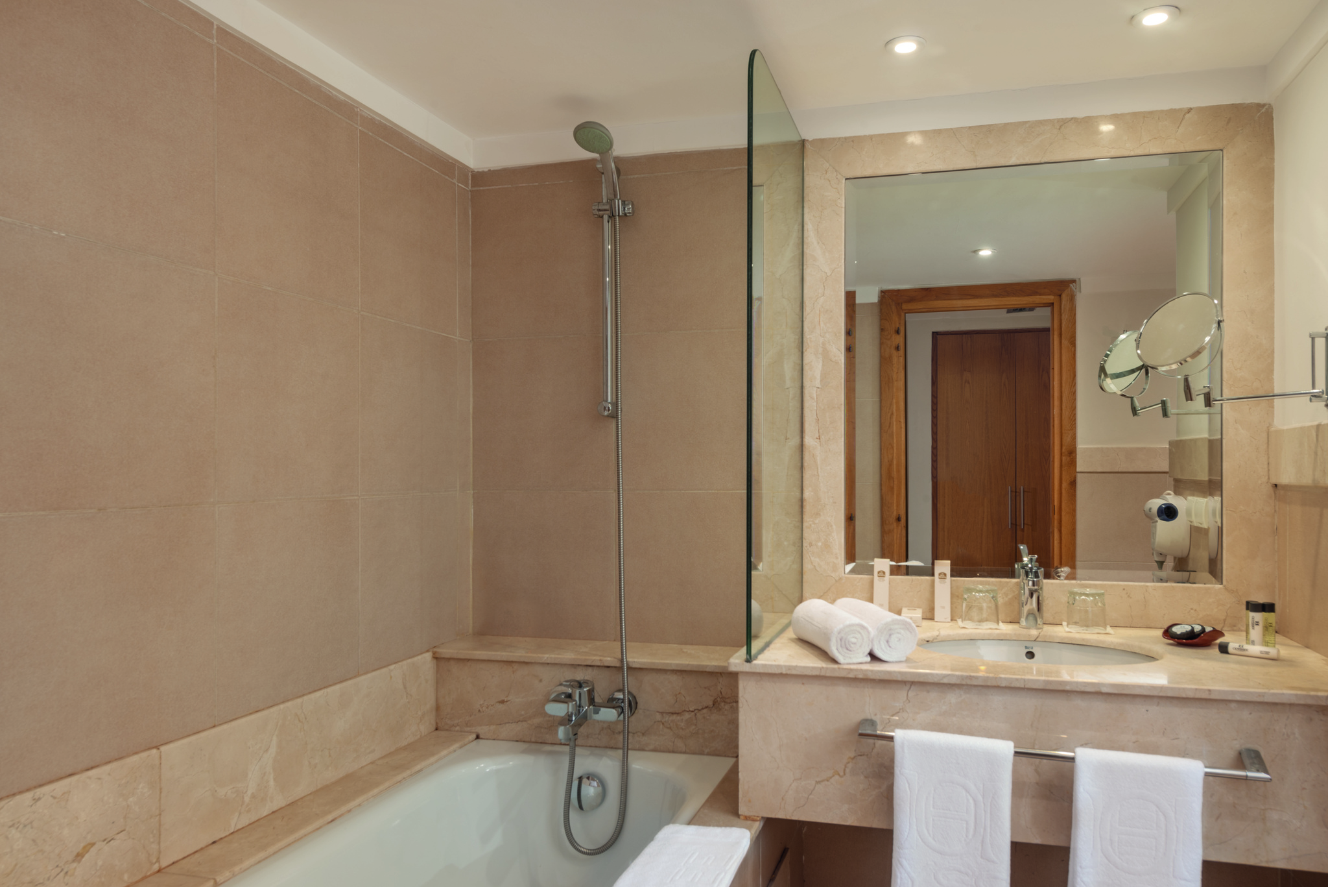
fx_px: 886
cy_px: 444
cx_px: 664
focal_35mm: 24
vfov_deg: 53.2
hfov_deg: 73.7
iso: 400
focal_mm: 24
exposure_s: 1/25
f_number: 11
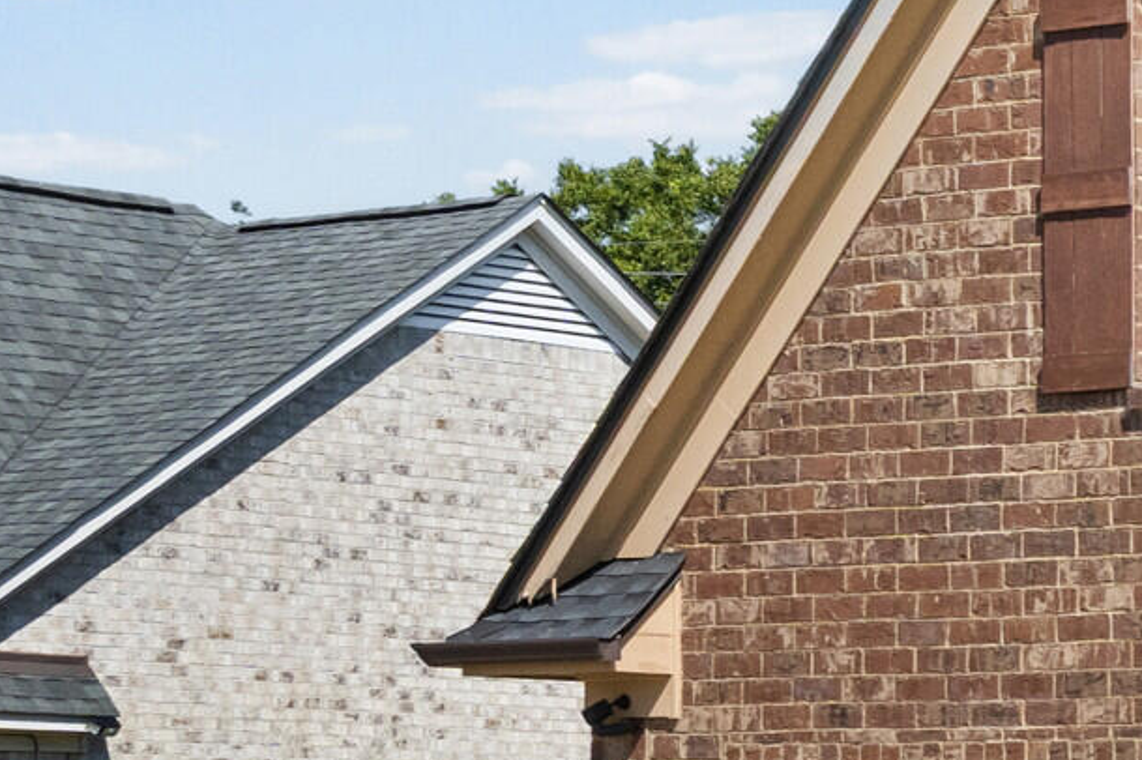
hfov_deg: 11.5
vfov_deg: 8.7
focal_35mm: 157
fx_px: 4977
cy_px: 650
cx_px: 2424
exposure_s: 1/2000
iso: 800
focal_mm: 33
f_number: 9.5
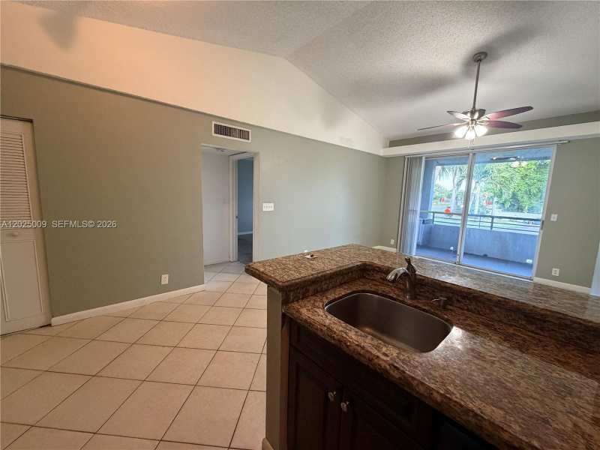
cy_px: 225
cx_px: 300
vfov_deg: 85.7
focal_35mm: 14
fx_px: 243
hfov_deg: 102.1
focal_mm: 2.22
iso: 400
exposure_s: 1/60
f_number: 2.2
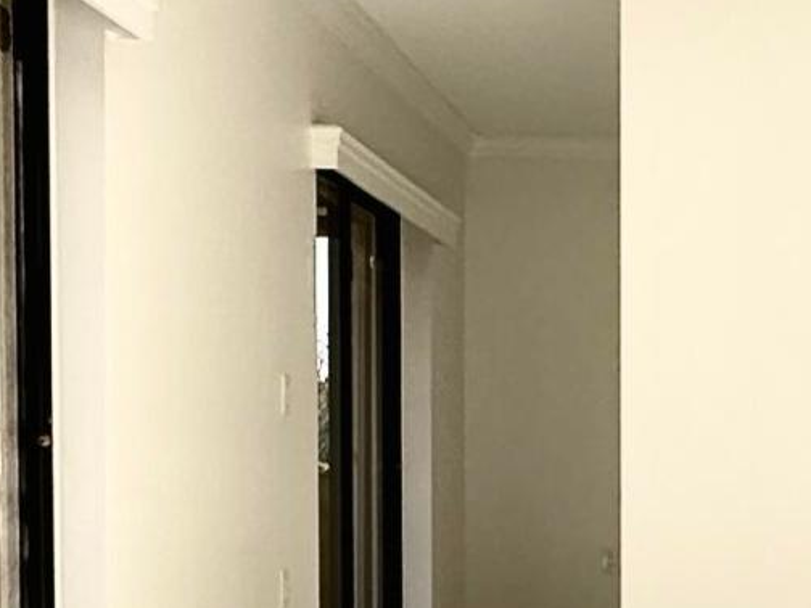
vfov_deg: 18.1
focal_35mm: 80
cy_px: 565
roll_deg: -0.3
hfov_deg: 22.9
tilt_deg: -1.6
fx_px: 1874
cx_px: 904
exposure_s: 1/868
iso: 50
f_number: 2.2
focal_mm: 2.22
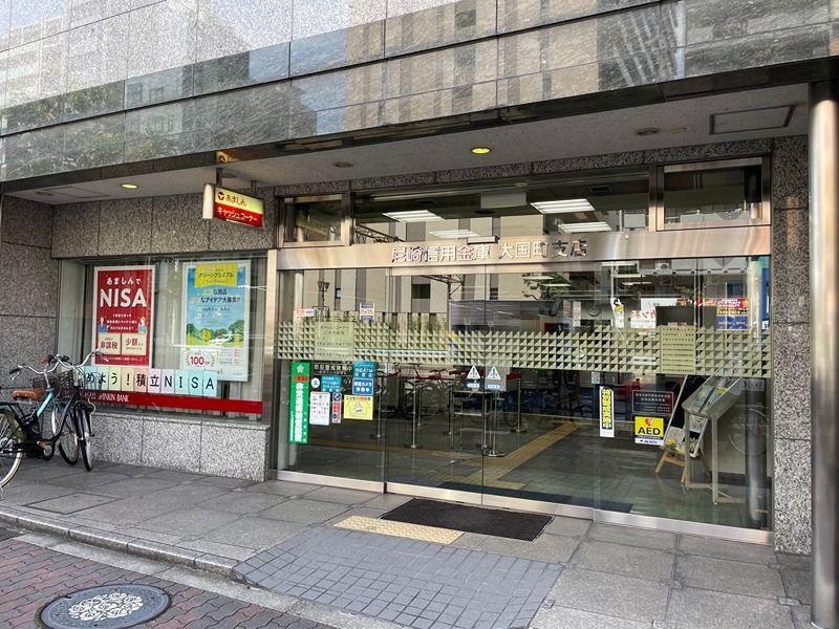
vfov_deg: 53.1
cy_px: 314
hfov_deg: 67.3
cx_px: 420
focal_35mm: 26
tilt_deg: +3.0
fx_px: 630
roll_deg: -0.7
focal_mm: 4.2
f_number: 1.6
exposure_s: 1/259
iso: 32
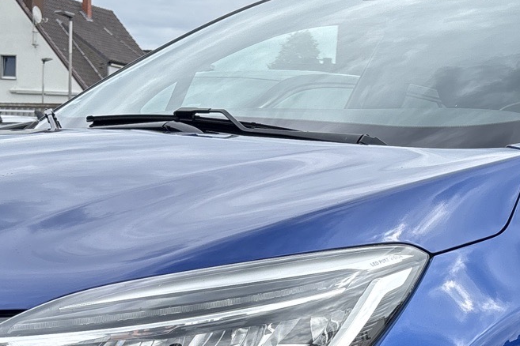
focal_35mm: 79
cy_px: 389
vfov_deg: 16.7
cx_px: 284
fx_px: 1141
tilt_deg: -11.4
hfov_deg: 25.7
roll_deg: -3.8
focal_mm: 5.96
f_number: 1.6
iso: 50
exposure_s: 1/1418
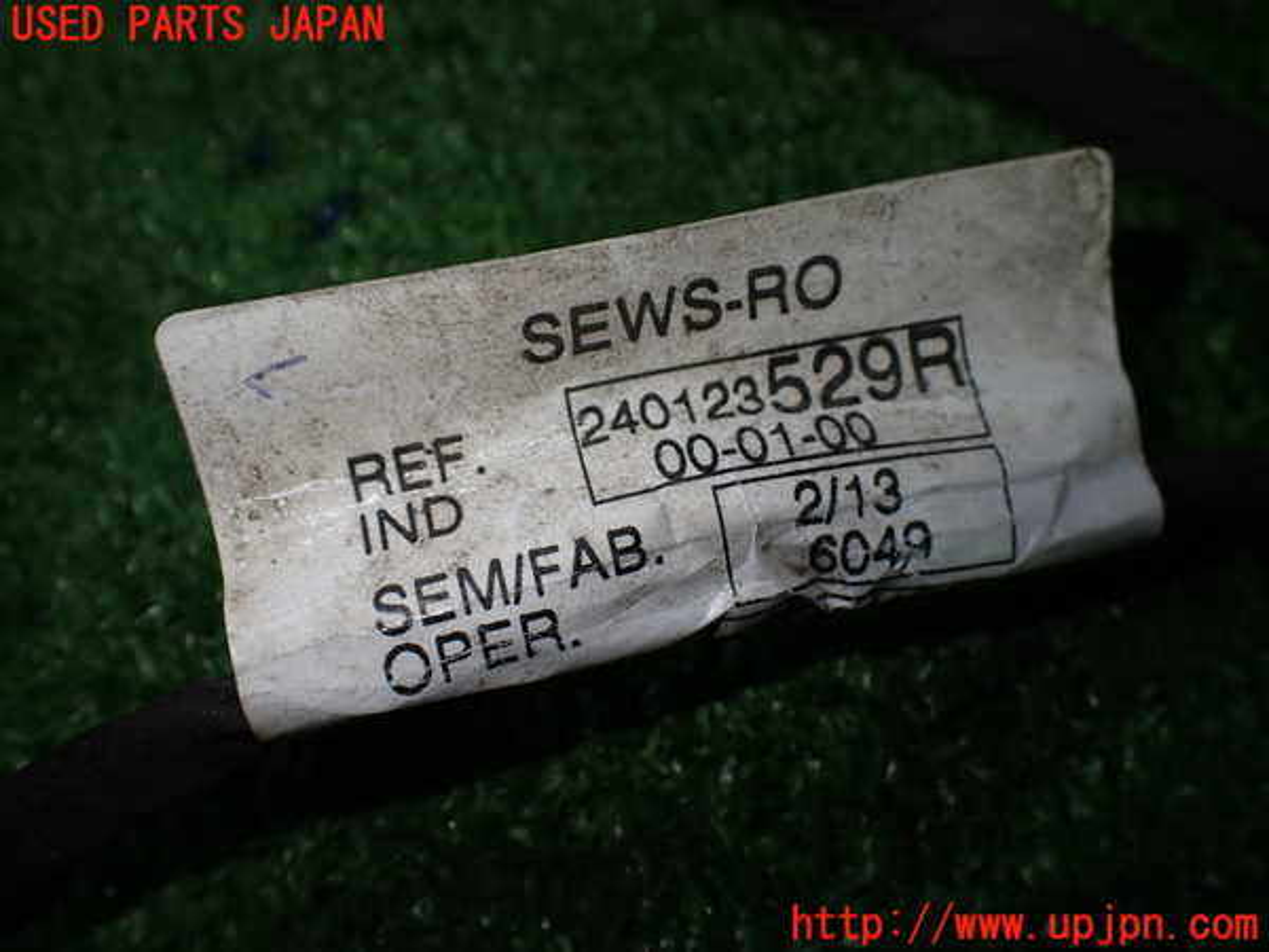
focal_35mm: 30
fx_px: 1100
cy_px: 476
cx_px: 634
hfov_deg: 60.0
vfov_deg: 46.8
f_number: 2.3
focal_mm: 5.4
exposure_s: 1/160
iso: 100
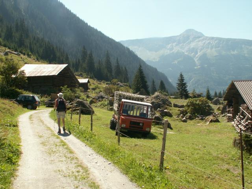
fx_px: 255
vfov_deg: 40.7
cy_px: 94
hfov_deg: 52.6
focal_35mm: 35
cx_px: 126
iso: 50
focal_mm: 5.86
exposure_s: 1/160
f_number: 5.6
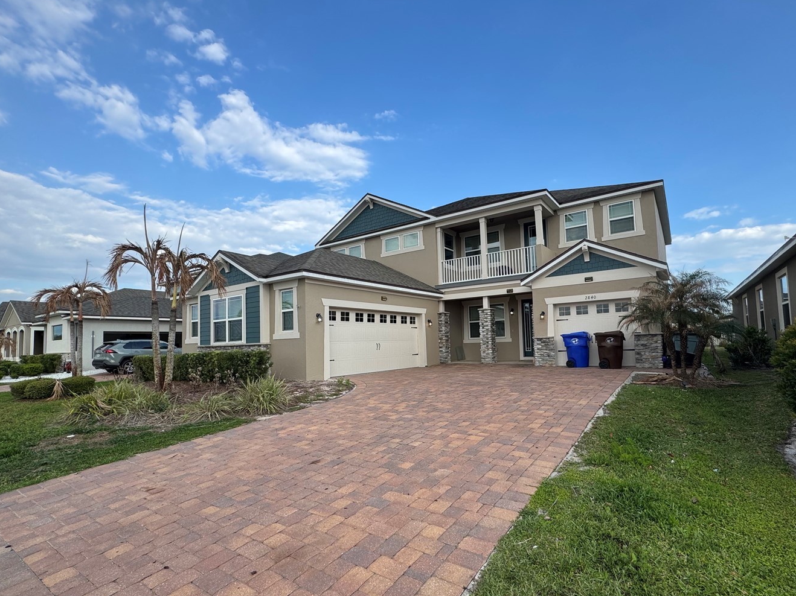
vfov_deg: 74.6
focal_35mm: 17
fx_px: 391
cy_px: 319
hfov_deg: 90.8
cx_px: 432
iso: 40
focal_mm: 2.22
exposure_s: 1/779
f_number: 2.2
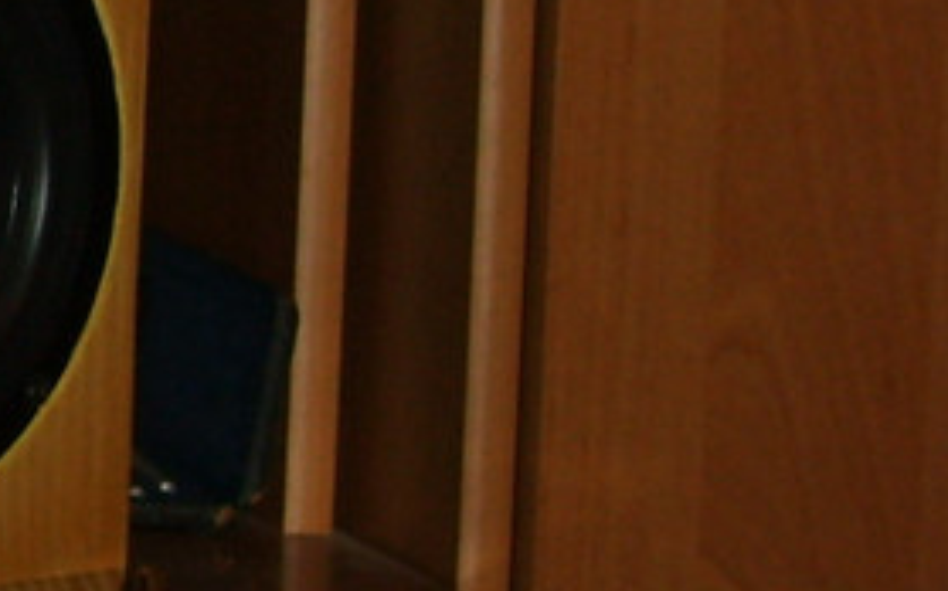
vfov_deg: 6.2
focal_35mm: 211
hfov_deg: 9.4
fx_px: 5448
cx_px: -790
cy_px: 75
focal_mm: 8.7
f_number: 3.3
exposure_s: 1/45
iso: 100
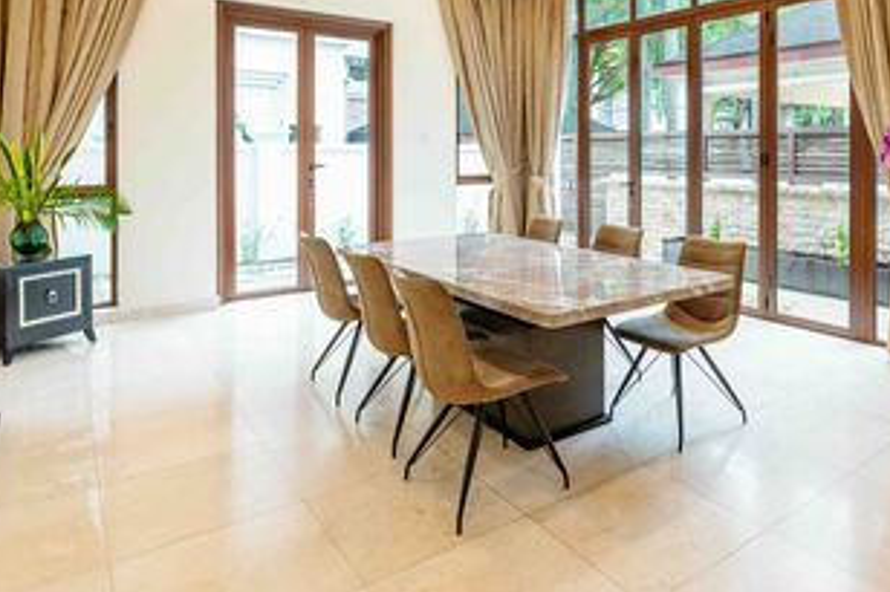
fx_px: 642
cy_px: 152
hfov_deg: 68.3
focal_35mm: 26
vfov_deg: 47.7
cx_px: 561
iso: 1000
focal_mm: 16
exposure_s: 1/200
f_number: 6.3
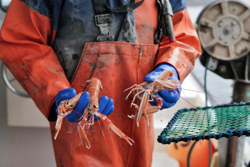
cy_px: 84
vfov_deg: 22.3
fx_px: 424
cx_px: 125
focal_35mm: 61
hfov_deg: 32.9
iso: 400
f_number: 5
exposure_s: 1/1250
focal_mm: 61
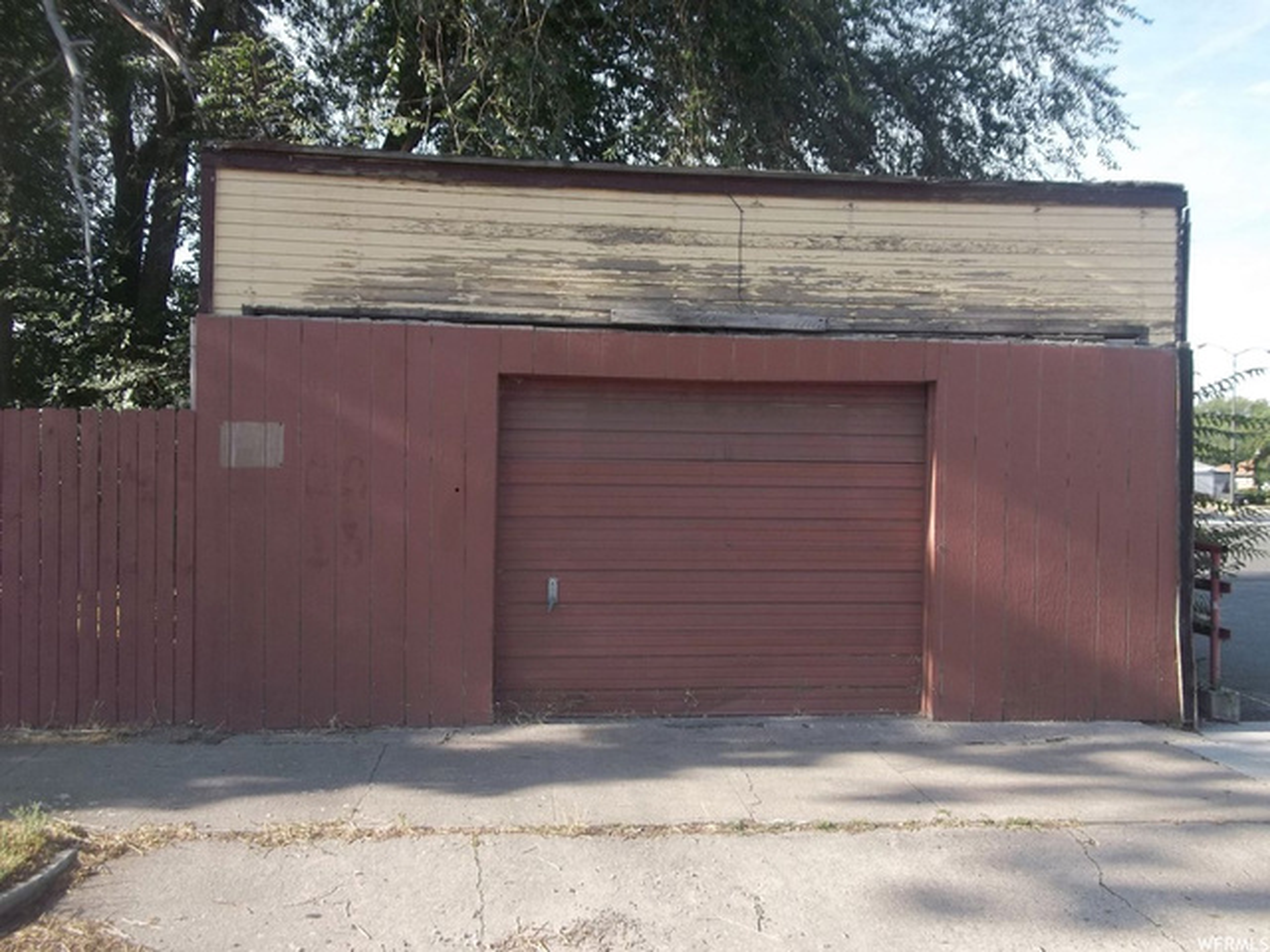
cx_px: 635
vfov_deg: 44.2
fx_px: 1174
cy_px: 476
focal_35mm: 32
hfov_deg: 56.8
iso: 80
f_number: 2.9
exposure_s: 1/400
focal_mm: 5.7
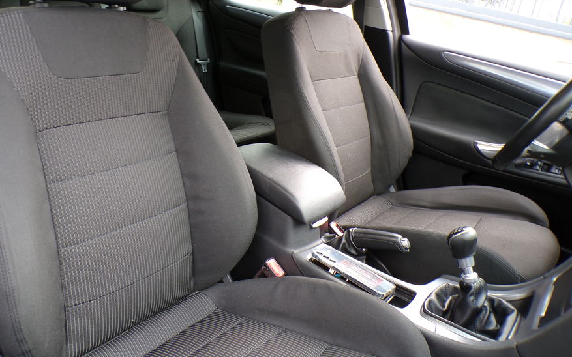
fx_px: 452
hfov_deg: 64.4
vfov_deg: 42.6
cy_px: 121
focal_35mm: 29
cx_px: 253
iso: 104
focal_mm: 4.3
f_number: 3
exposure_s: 1/34
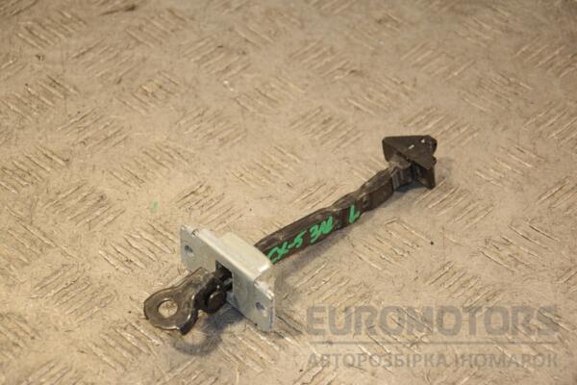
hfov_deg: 19.5
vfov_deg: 13.0
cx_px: 288
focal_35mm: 105
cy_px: 192
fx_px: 1683
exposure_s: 1/200
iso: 800
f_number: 5.3
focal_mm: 70
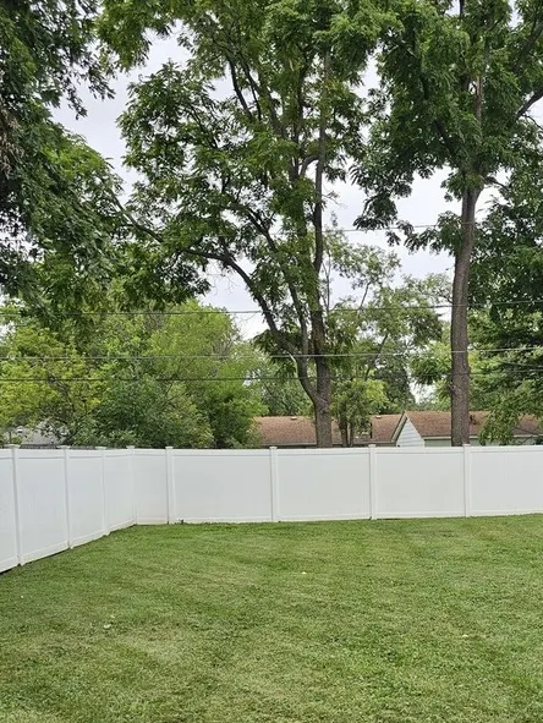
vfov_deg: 44.0
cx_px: 406
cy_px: 489
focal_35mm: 42
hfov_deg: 33.7
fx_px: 877
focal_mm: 6.3
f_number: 1.7
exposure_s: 1/180
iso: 16
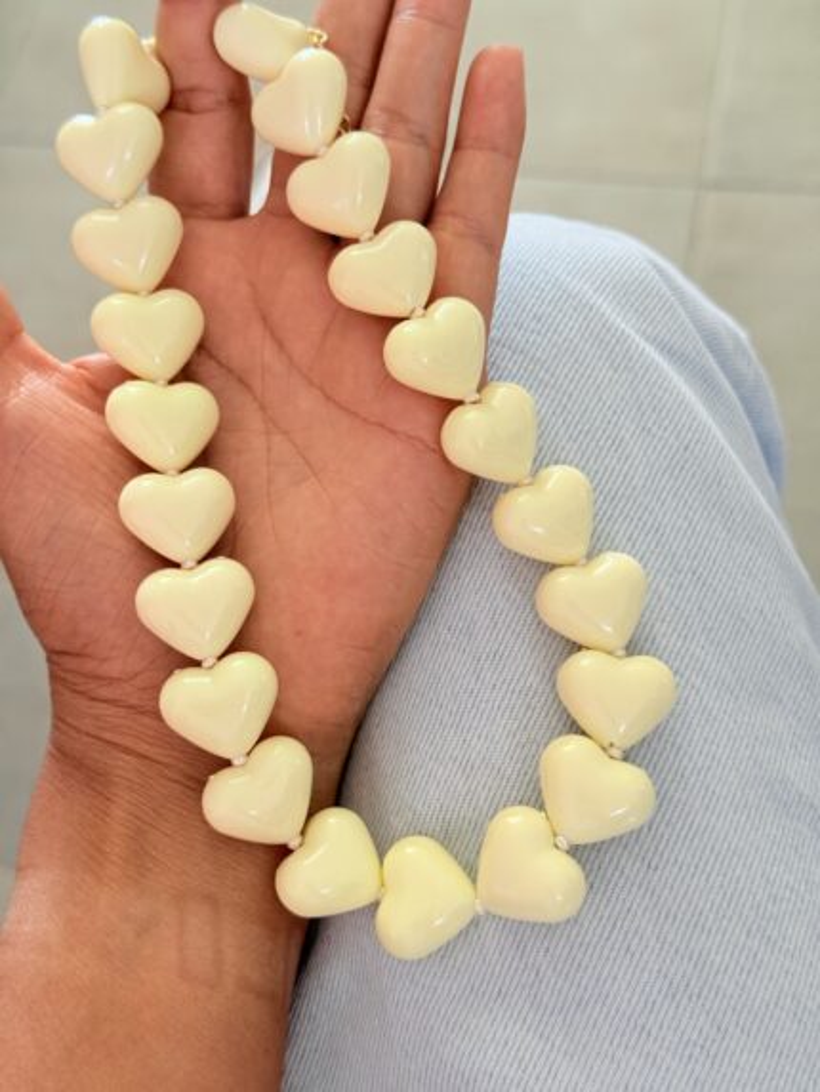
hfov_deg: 30.3
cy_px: 546
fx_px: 1515
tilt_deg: -60.1
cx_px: 410
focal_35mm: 48
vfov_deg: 39.6
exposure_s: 1/60
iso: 160
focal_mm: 6.76
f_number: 1.78
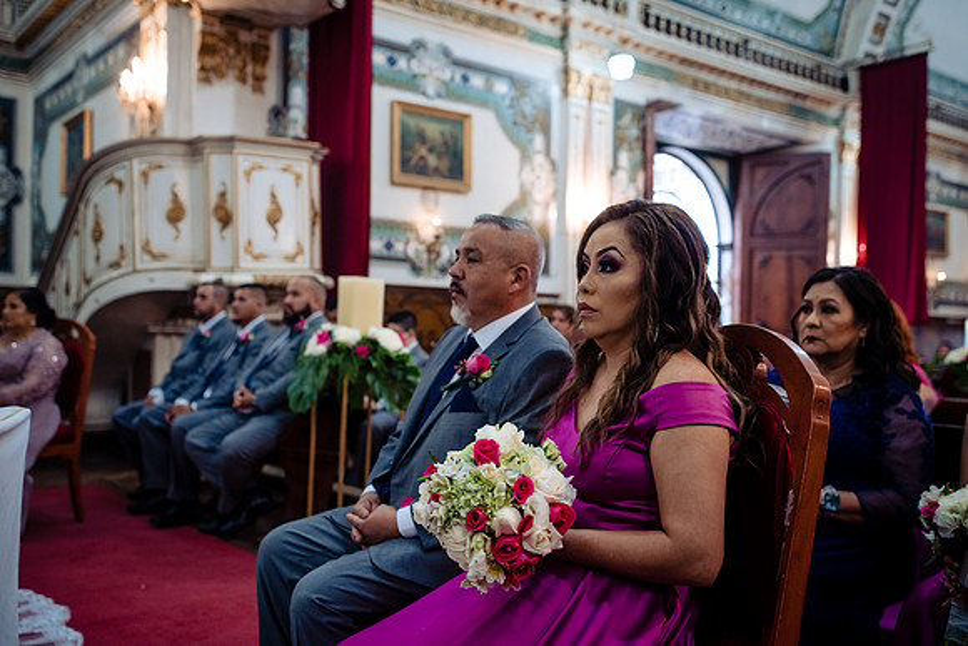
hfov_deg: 54.4
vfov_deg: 37.9
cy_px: 323
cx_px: 484
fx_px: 941
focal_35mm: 35
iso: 1600
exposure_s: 1/100
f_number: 3.2
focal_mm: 35
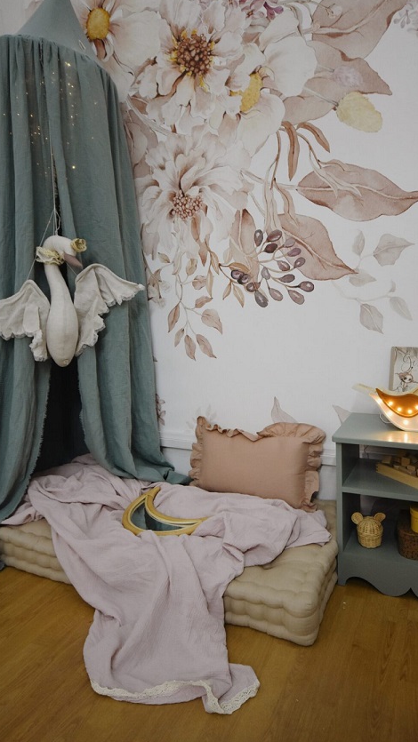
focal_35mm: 26
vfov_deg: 71.9
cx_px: 250
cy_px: 359
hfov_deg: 44.2
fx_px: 512
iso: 1100
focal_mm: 16
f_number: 5
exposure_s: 1/60
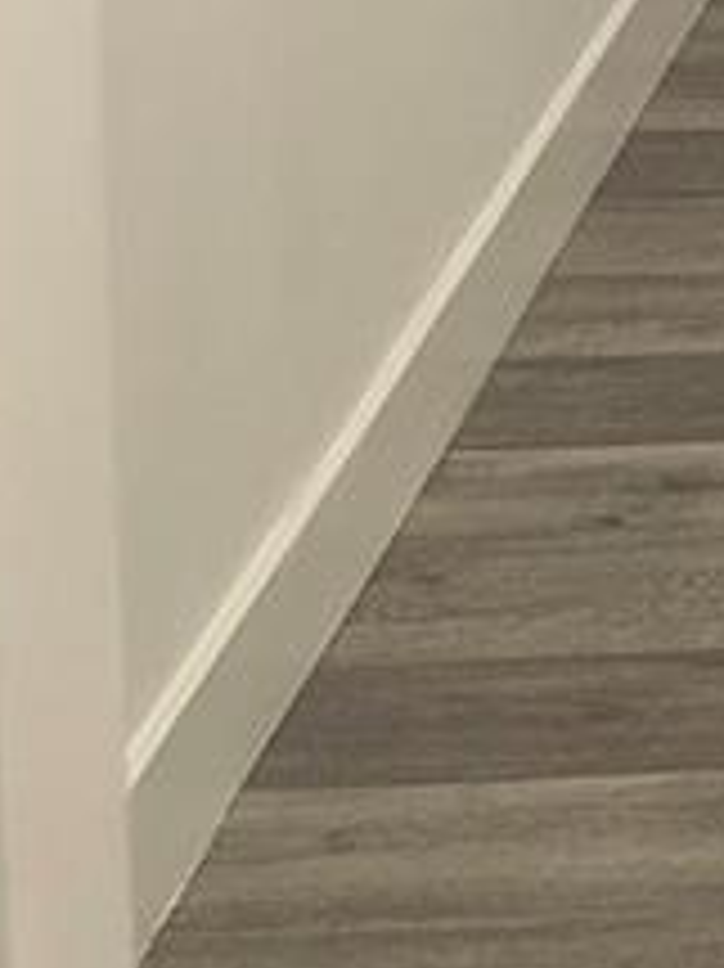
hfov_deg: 8.8
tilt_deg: -6.8
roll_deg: +0.1
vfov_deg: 12.1
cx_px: 1983
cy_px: -977
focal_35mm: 145
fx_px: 4048
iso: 125
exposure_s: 1/120
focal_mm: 5.7
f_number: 1.5
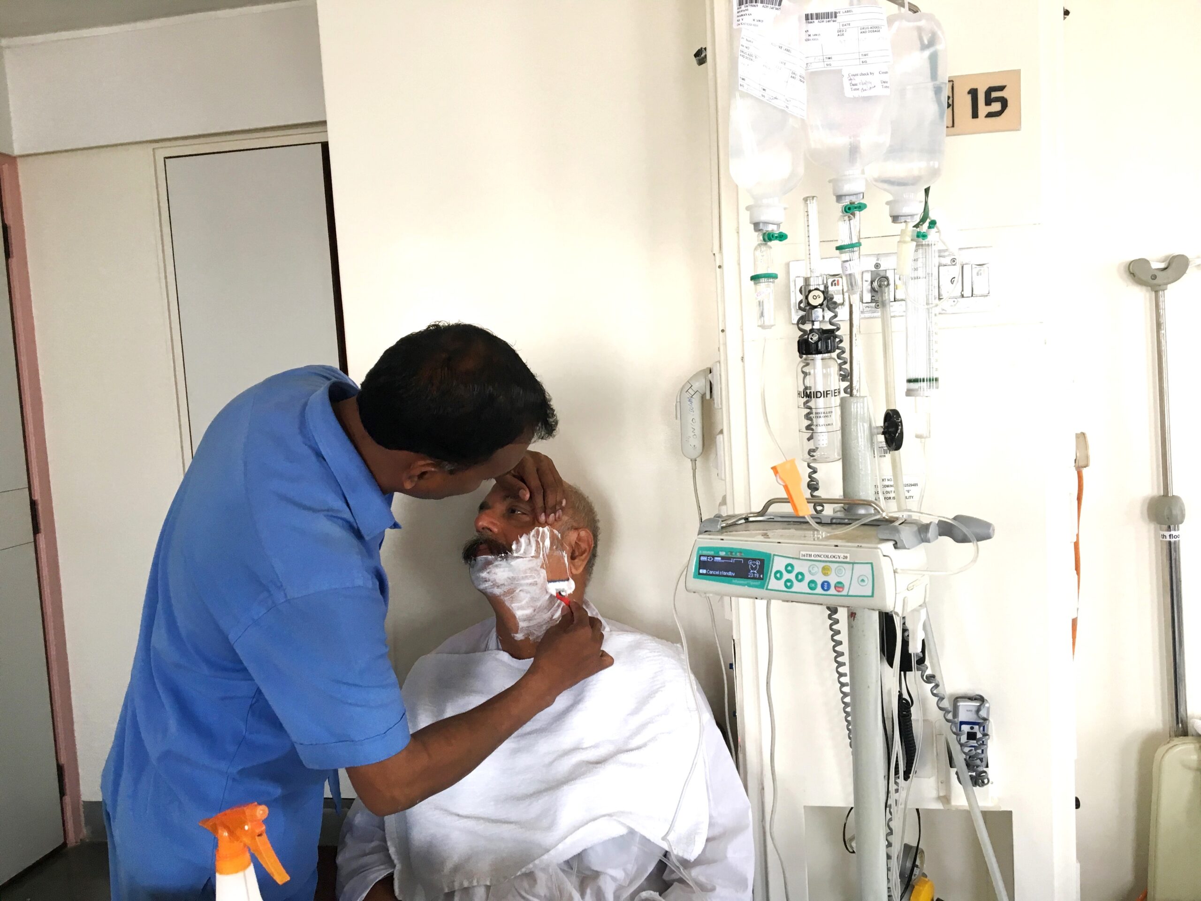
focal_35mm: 29
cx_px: 600
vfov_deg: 48.2
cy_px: 450
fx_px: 1006
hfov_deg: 61.7
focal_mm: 4.15
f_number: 2.2
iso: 50
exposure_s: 1/33
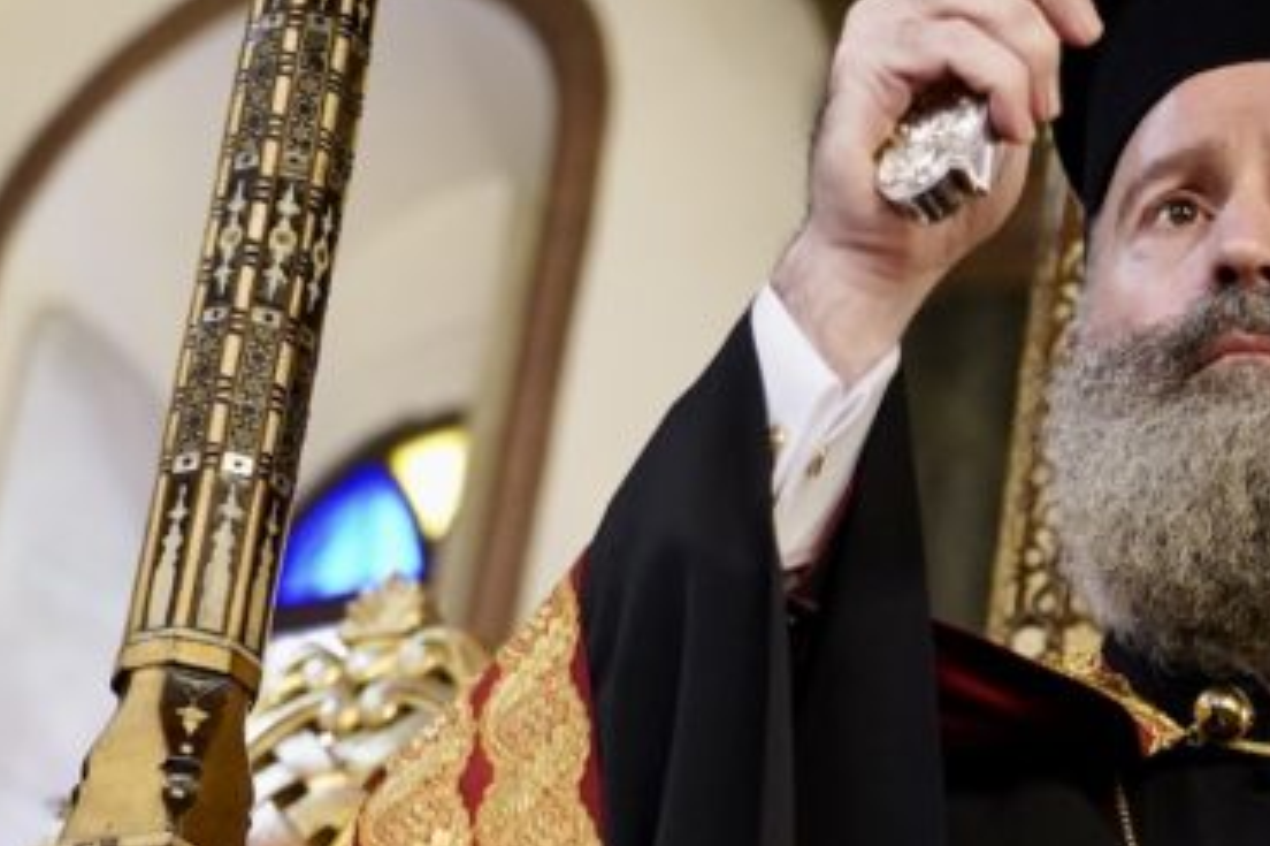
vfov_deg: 9.6
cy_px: 554
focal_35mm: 142
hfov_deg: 14.3
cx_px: 1087
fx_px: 5007
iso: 4000
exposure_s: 1/160
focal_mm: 51
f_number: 4
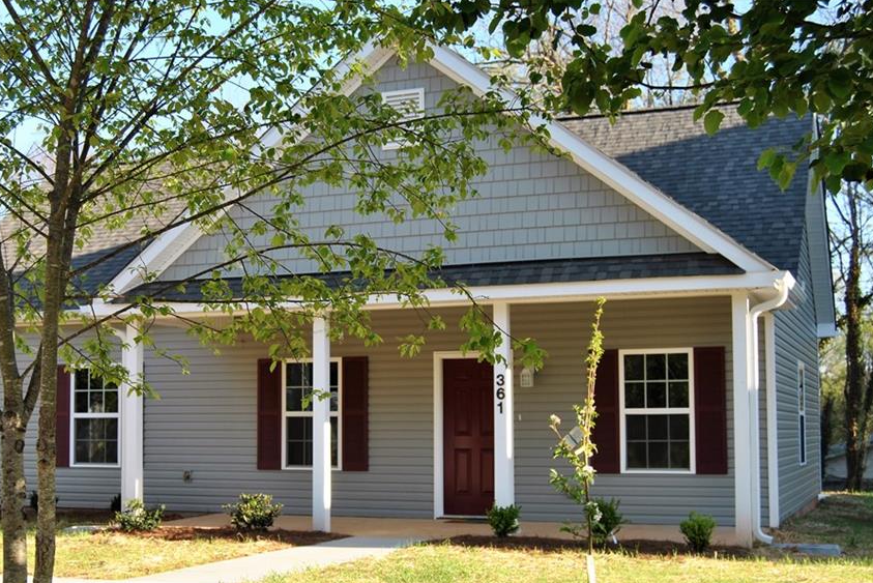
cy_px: 351
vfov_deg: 26.5
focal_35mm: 51
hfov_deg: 38.8
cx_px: 365
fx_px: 1237
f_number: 5.6
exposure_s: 1/125
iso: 100
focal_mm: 28
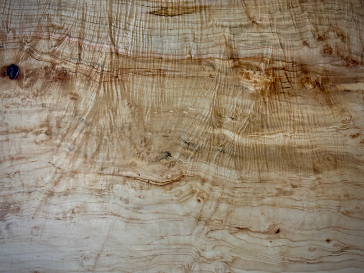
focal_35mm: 52
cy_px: 136
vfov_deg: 28.0
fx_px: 547
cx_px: 182
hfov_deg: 36.8
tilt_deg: -68.1
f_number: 1.6
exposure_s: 1/40
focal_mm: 5.96
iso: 125
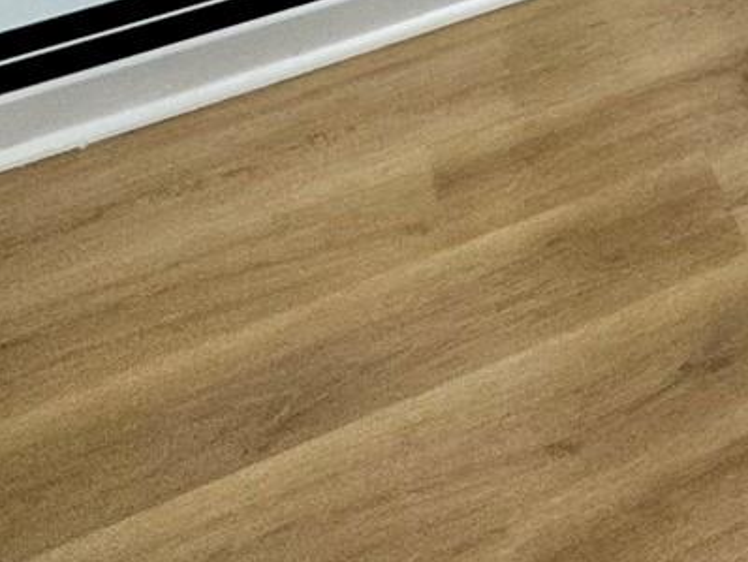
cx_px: 1111
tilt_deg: -5.9
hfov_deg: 22.4
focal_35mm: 72
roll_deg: +0.5
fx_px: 1557
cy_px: -848
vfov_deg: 13.6
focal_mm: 2.22
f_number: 2.2
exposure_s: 1/120
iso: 100
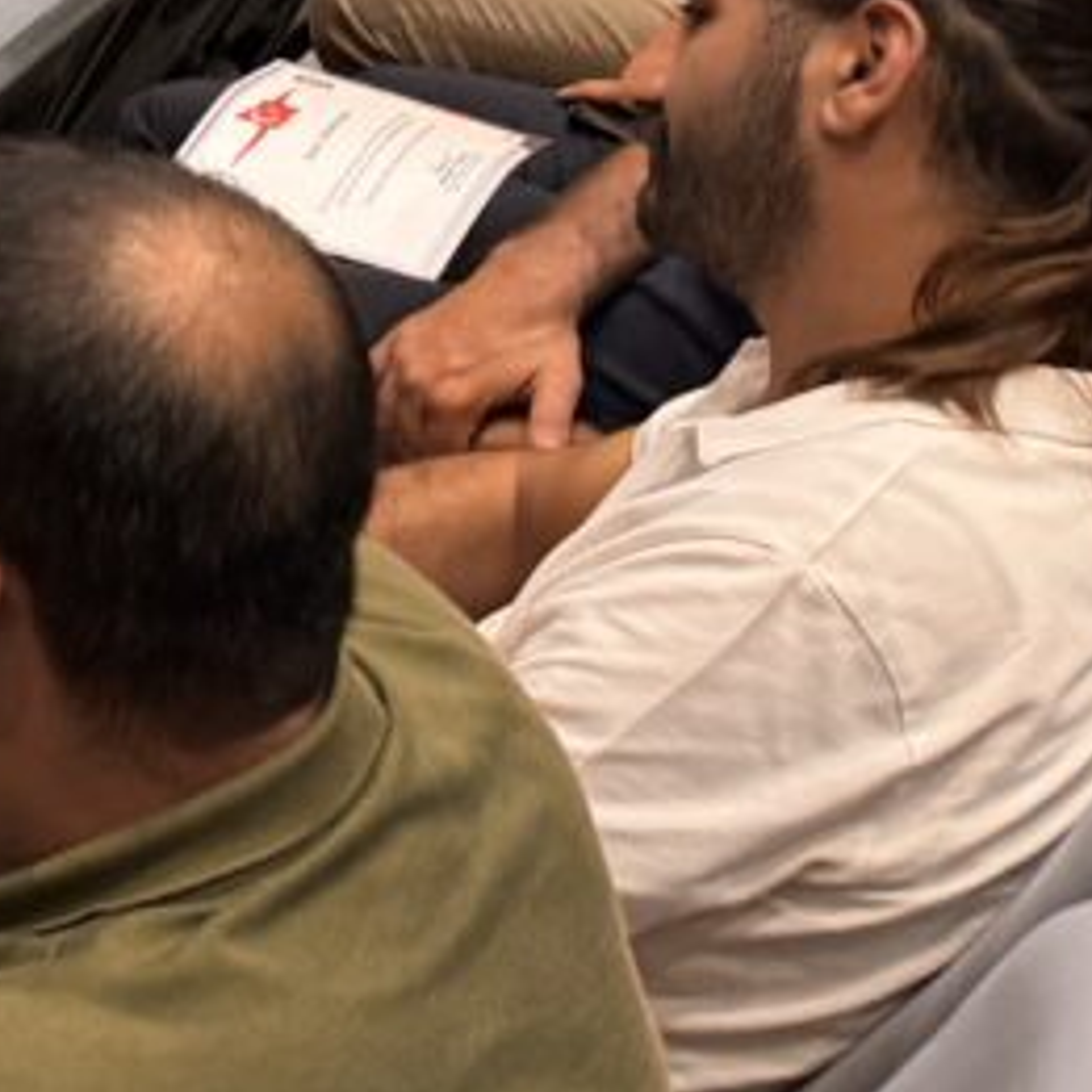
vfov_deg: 16.3
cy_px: -105
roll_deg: -1.4
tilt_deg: -22.6
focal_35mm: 104
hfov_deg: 12.8
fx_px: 3712
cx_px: -1540
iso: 320
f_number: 1.78
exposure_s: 1/60
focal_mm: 6.76
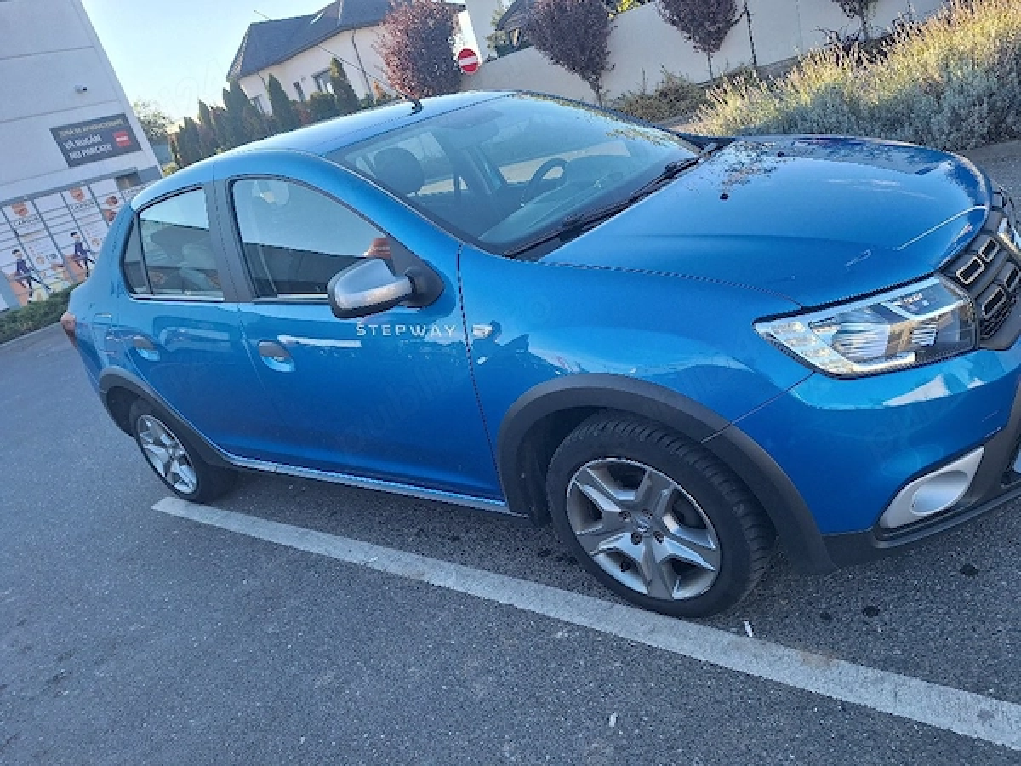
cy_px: 383
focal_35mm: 23
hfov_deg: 73.9
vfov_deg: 58.9
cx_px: 510
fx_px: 678
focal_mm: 5.54
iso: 40
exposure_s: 1/385
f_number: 1.8
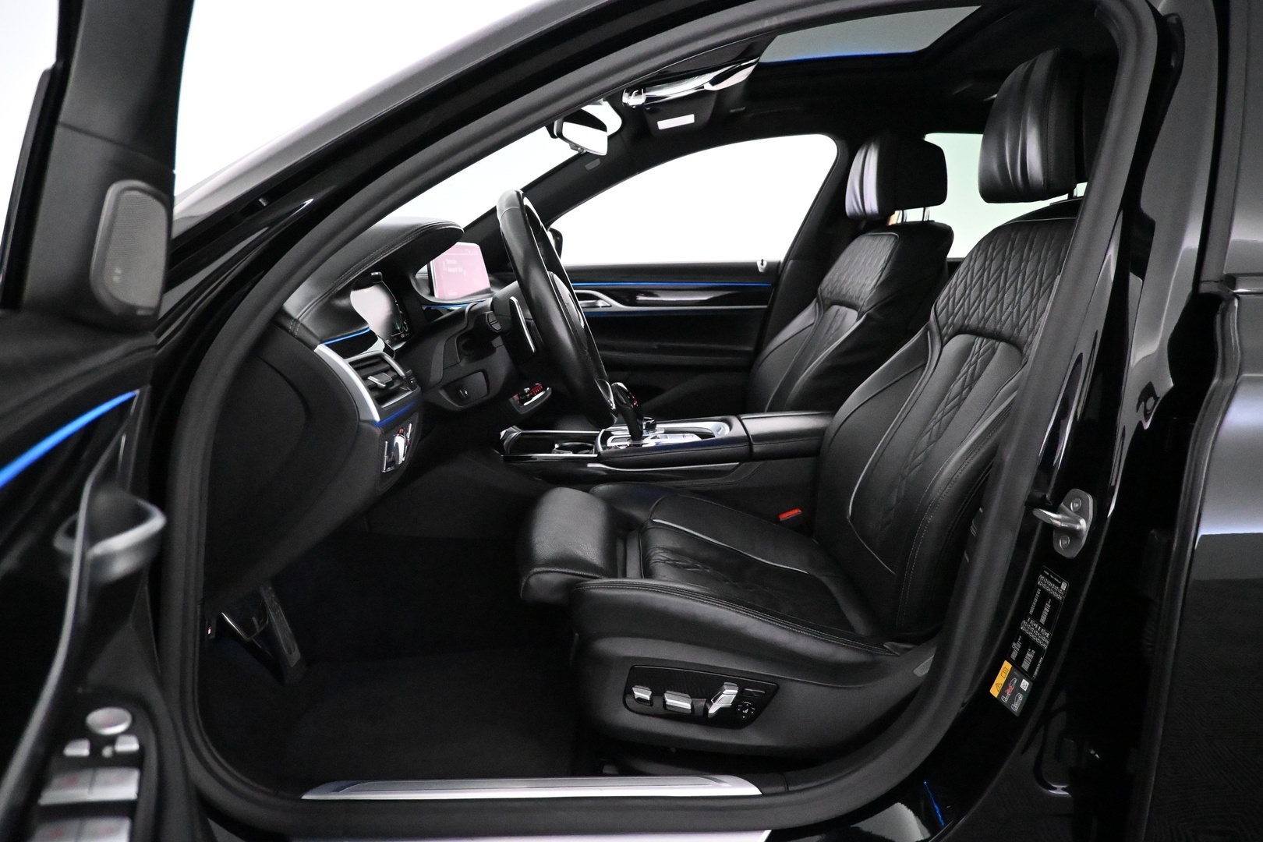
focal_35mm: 24
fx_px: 842
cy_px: 421
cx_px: 632
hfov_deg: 73.7
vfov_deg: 53.1
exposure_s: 1/200
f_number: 3.5
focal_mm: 16
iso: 12800
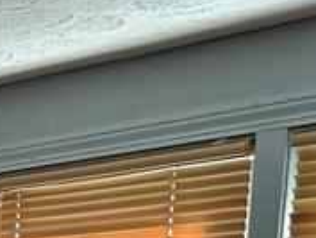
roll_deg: +0.7
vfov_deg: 9.1
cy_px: 648
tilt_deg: -12.9
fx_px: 1270
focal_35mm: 139
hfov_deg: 11.7
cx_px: -427
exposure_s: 1/120
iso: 160
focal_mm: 6.86
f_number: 1.78
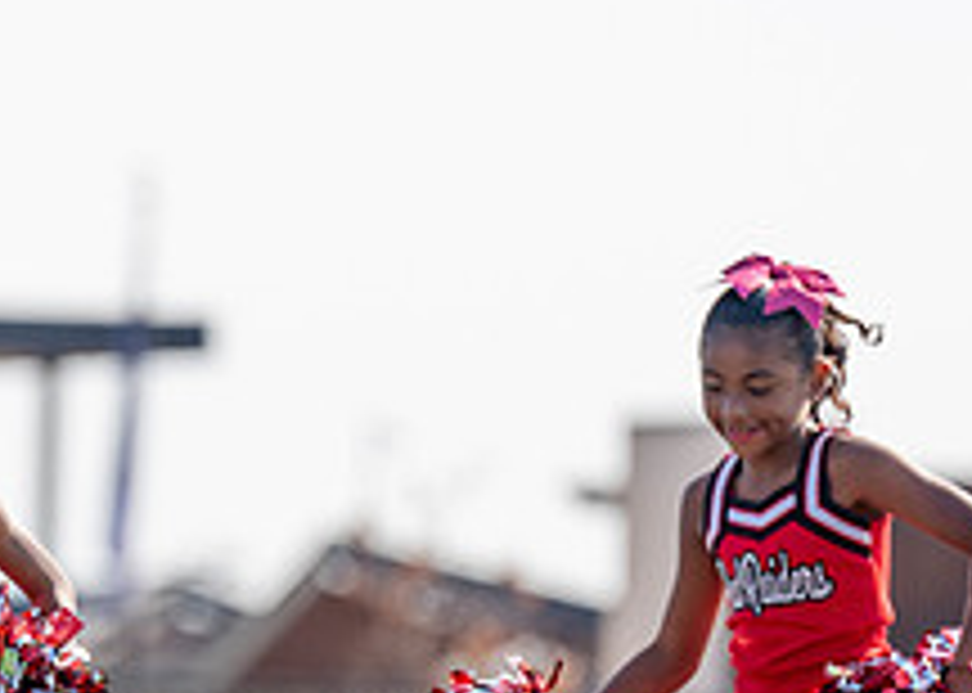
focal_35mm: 564
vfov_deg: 2.5
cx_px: -32
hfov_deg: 3.6
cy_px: 720
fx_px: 15560
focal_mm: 200
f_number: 2.8
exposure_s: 1/1250
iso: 100
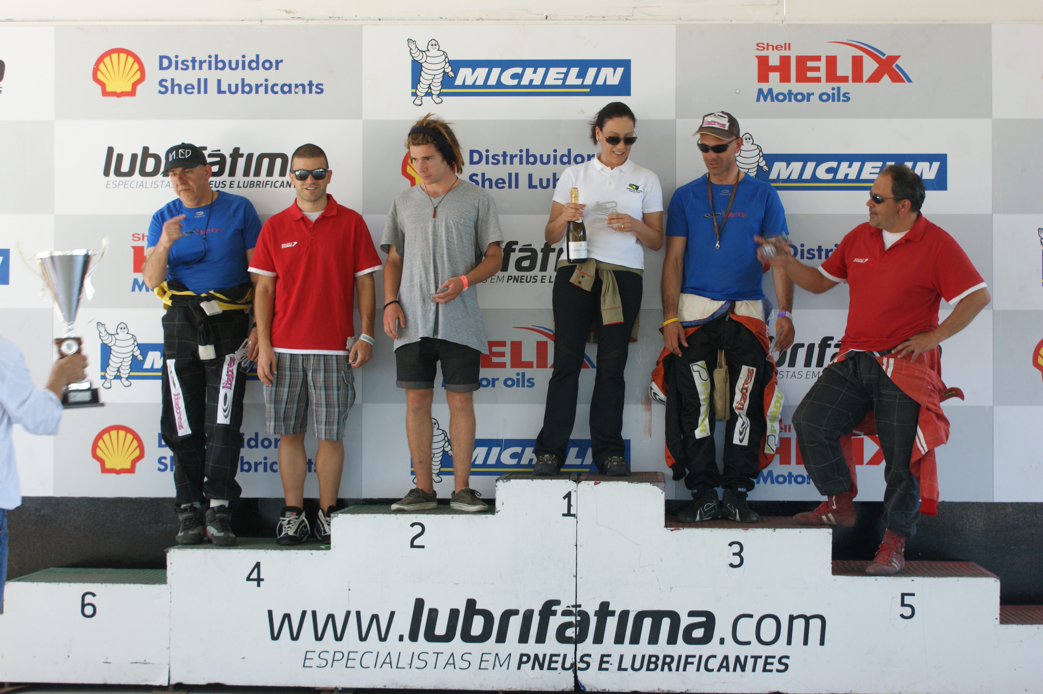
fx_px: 1737
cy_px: 347
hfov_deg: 33.4
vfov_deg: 22.6
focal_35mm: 60
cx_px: 522
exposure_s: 1/60
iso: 250
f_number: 5.6
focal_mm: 40
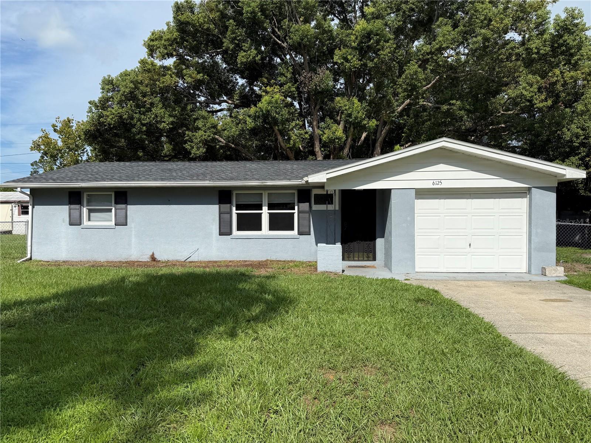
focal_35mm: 24
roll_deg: +0.4
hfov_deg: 71.6
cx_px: 296
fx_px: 410
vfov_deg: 56.8
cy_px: 222
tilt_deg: -0.4
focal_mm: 6.76
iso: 80
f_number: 1.78
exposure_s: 1/6173
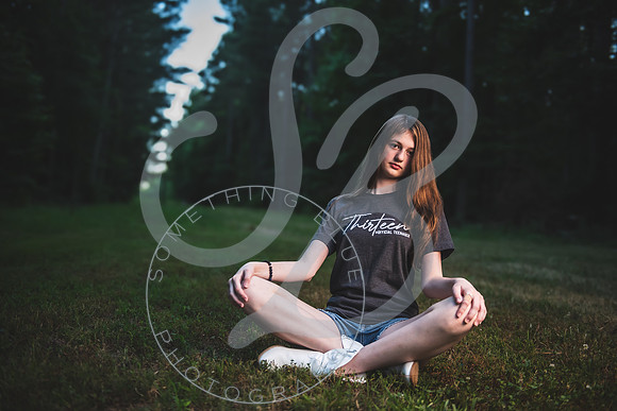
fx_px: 651
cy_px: 206
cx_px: 308
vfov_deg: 35.1
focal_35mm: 38
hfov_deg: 50.7
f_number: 2.8
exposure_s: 1/500
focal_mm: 38
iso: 500
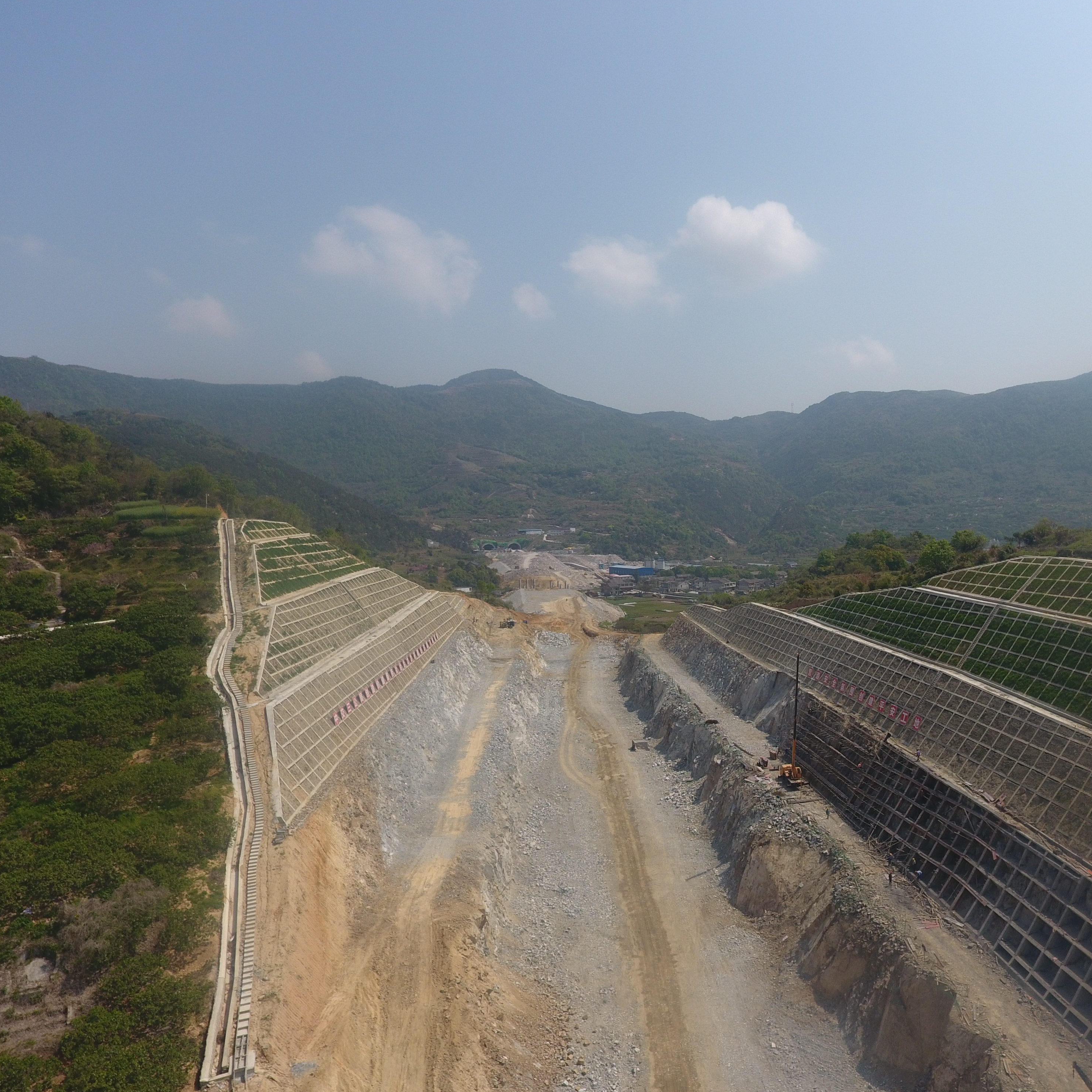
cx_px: 711
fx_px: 857
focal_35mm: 24
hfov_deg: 63.7
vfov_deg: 65.0
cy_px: 546
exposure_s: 1/1473
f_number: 2.8
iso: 100
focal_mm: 3.61
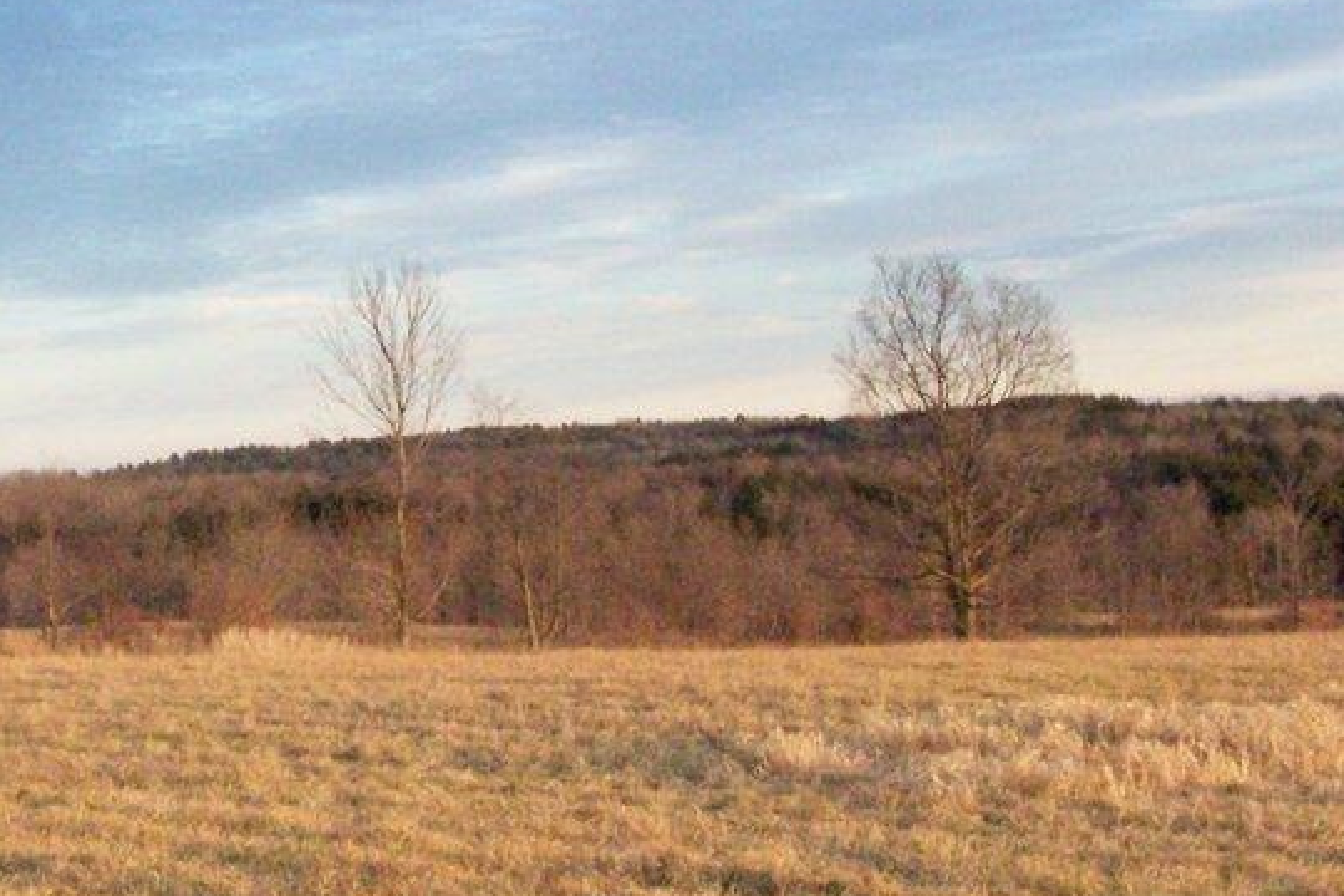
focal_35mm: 75
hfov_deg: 26.7
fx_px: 2800
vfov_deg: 18.2
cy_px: 366
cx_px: 353
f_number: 8
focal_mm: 6.3
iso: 400
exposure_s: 1/200
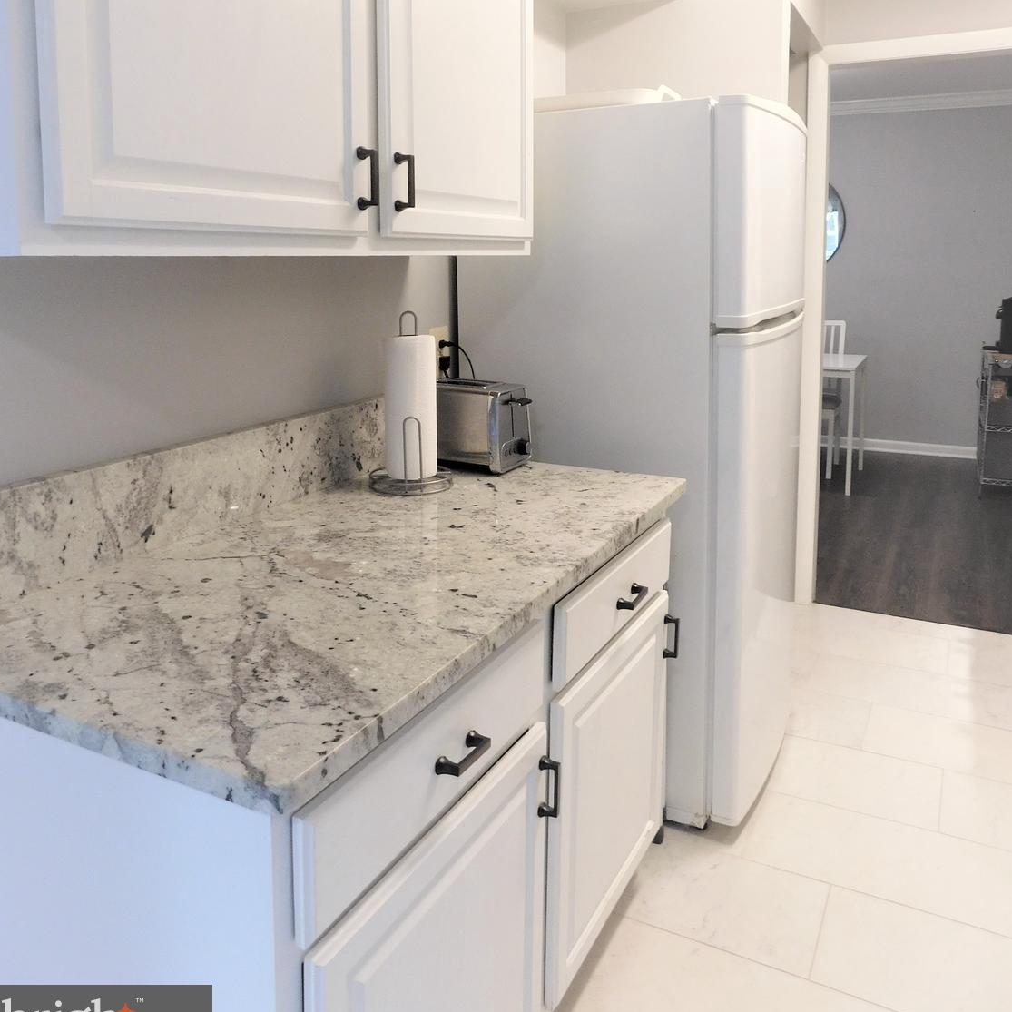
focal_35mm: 28
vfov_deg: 56.4
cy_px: 362
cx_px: 508
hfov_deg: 57.3
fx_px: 926
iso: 220
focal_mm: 4
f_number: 3
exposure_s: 1/30
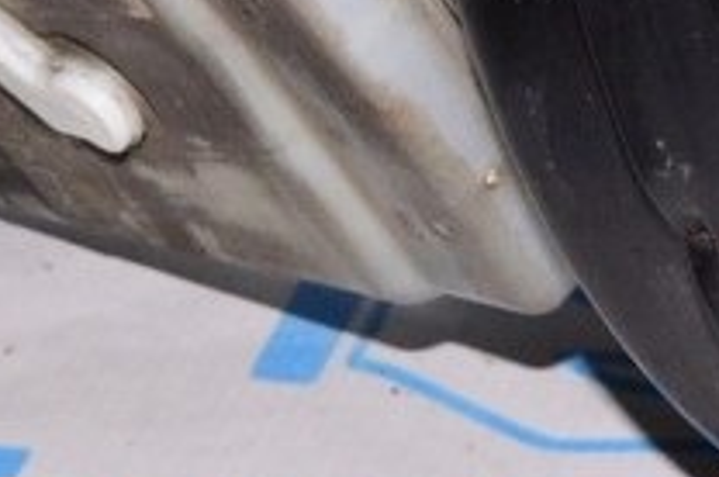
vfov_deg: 6.1
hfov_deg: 9.1
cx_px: 961
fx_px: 4427
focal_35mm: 222
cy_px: -340
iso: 1600
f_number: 8
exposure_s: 1/200
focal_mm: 30
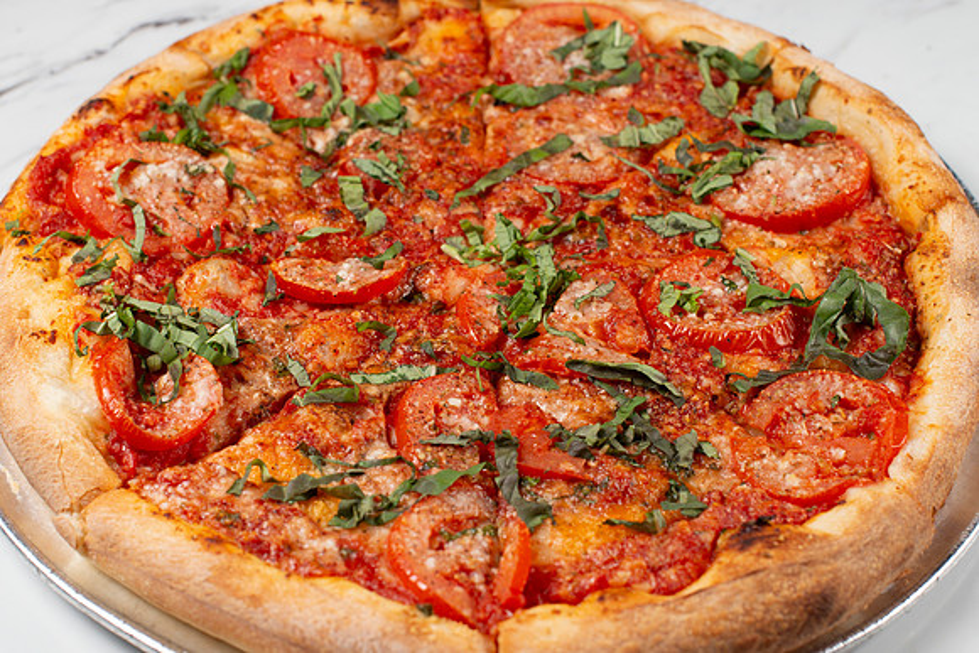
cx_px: 506
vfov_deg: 24.3
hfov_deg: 35.8
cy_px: 327
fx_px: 1515
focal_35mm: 56
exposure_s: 1/125
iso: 200
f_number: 6.3
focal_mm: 50
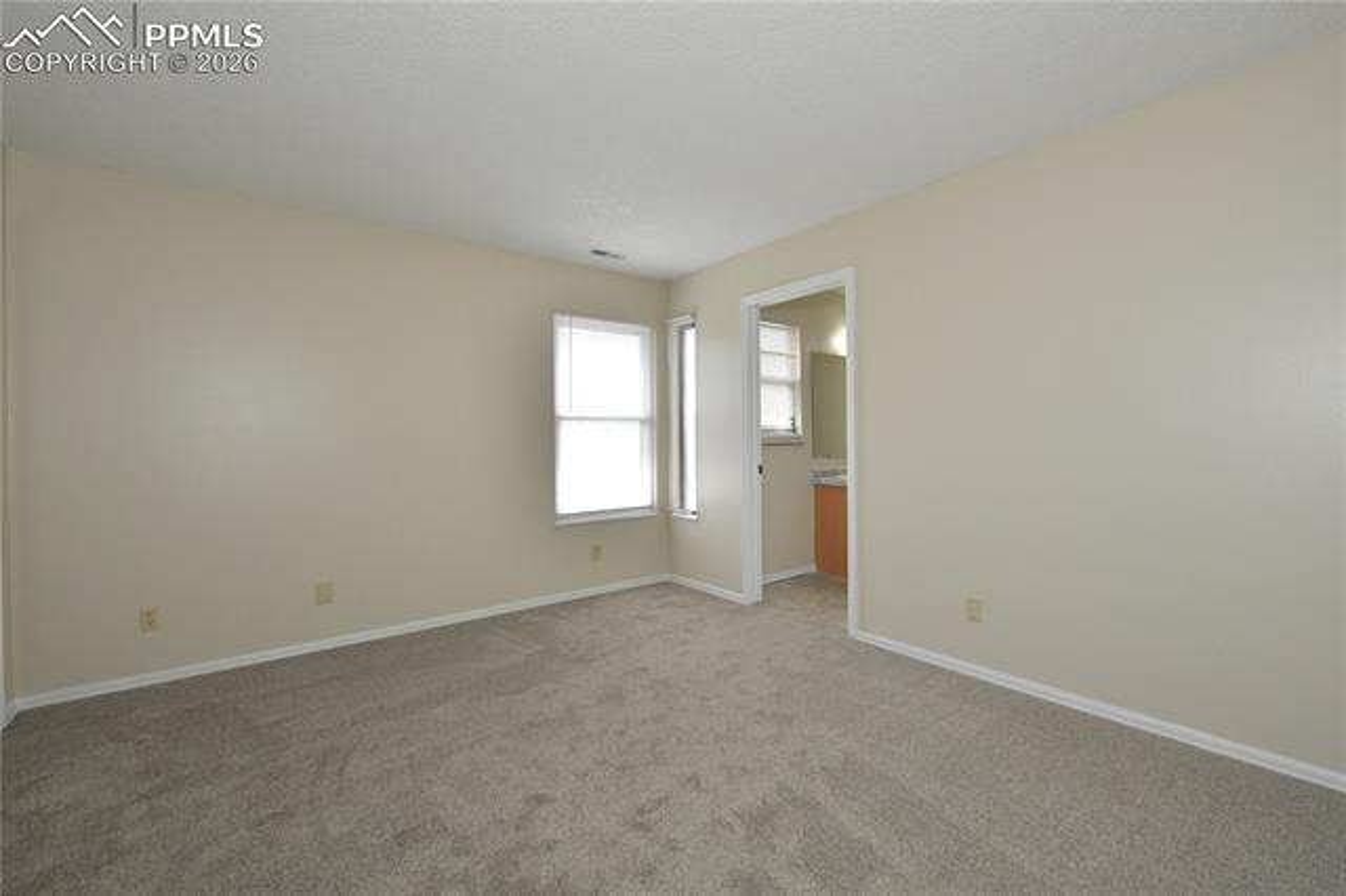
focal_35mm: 15
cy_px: 448
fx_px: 561
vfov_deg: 77.3
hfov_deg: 100.4
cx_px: 673
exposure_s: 1/160
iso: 1600
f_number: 10
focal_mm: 15
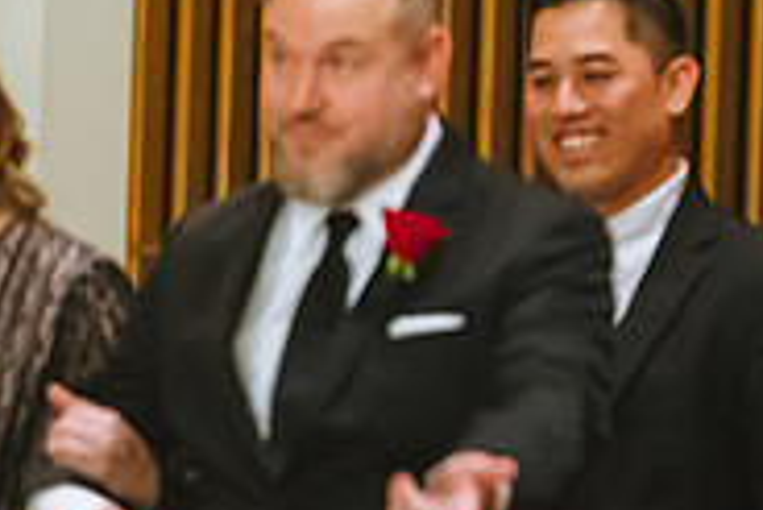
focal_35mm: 629
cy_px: 413
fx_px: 13341
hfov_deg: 3.3
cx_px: 1190
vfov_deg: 2.2
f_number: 2.8
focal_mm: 200
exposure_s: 1/100
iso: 6400
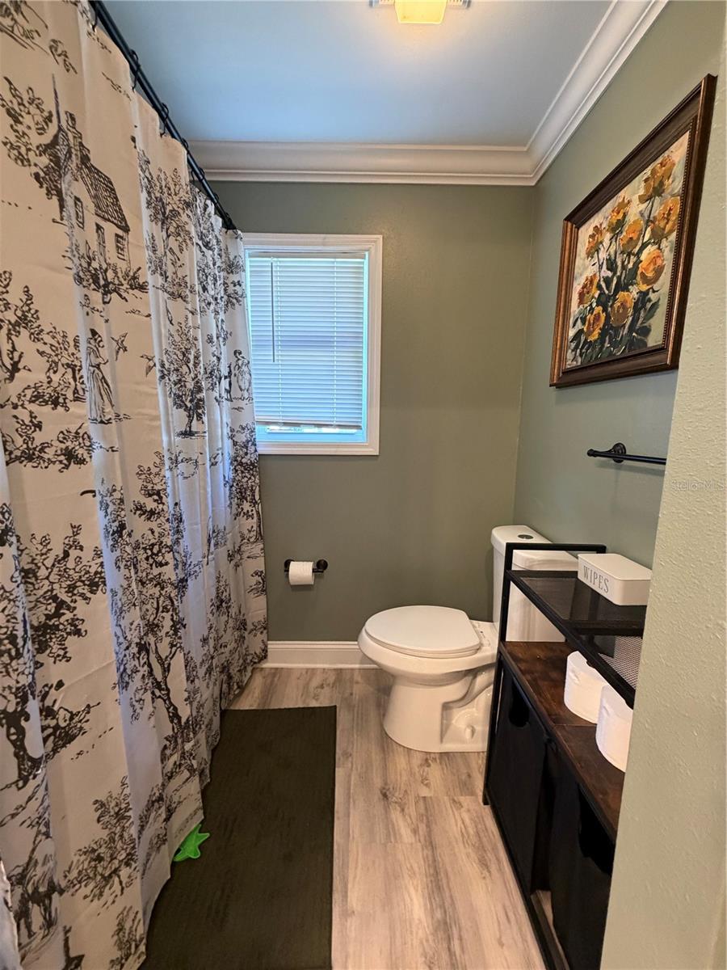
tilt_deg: -6.5
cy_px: 485
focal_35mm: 14
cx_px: 364
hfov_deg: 85.7
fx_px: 392
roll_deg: +1.0
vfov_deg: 102.1
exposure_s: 1/60
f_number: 2.2
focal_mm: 2.22
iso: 400
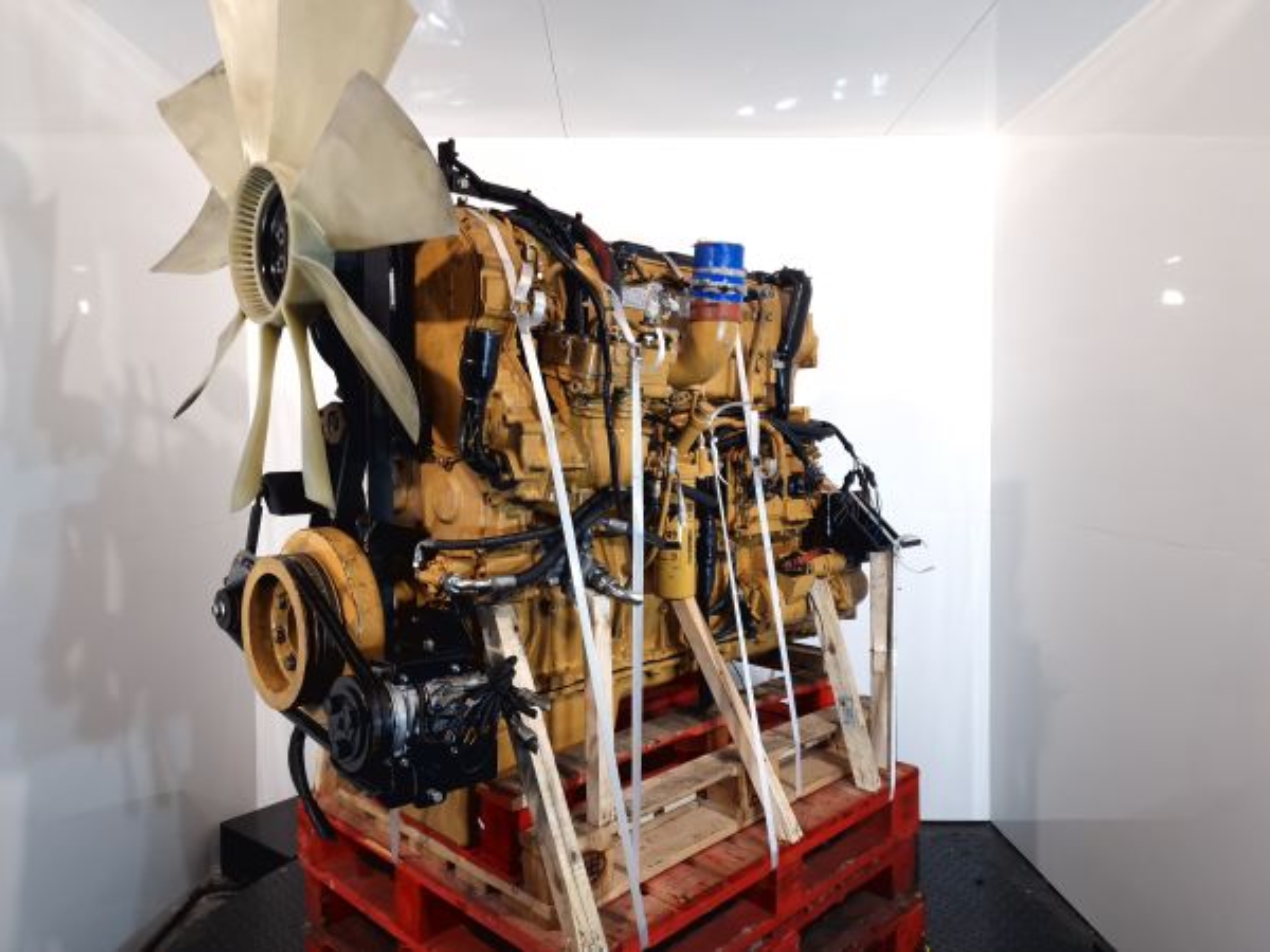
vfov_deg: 58.9
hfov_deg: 73.9
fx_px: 844
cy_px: 476
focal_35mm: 23
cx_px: 635
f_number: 1.8
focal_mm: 6.4
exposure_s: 1/50
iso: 64
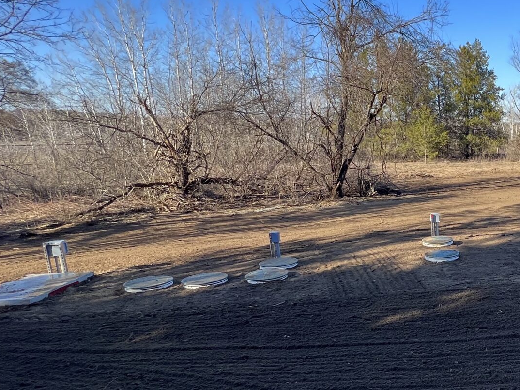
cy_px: 236
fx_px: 466
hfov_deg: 47.6
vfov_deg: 45.2
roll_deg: -2.3
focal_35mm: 31
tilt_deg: -9.7
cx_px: 528
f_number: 1.8
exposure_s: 1/435
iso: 32
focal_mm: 1.57
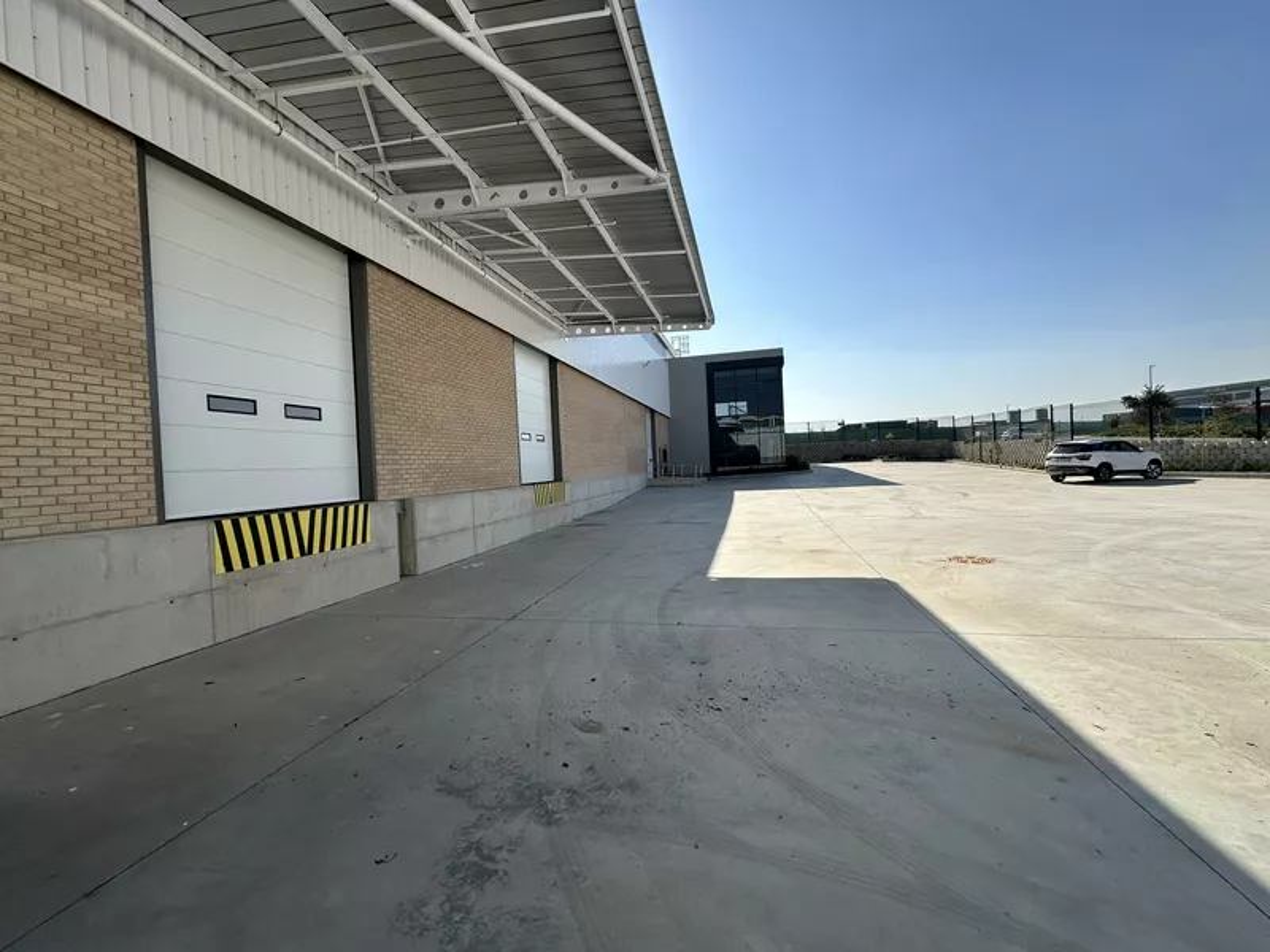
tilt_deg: -0.5
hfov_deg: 102.1
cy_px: 476
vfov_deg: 85.7
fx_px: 514
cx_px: 635
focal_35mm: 14
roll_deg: +2.3
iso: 40
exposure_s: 1/2174
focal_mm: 2.22
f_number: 2.2
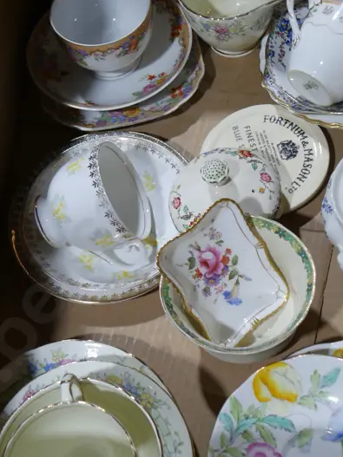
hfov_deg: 21.0
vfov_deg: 27.7
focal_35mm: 70
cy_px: 164
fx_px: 925
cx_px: 146
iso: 200
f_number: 4
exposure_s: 1/100
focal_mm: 18
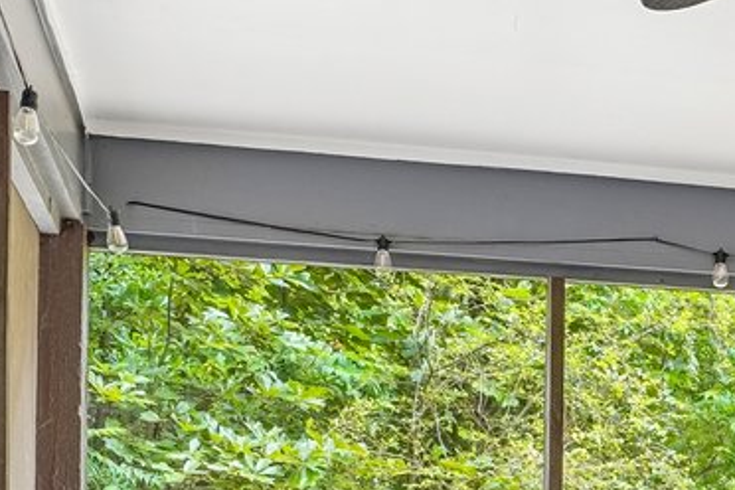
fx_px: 1572
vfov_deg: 16.5
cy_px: 685
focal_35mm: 77
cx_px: 808
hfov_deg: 24.5
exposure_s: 1/20
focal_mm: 14
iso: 400
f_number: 8
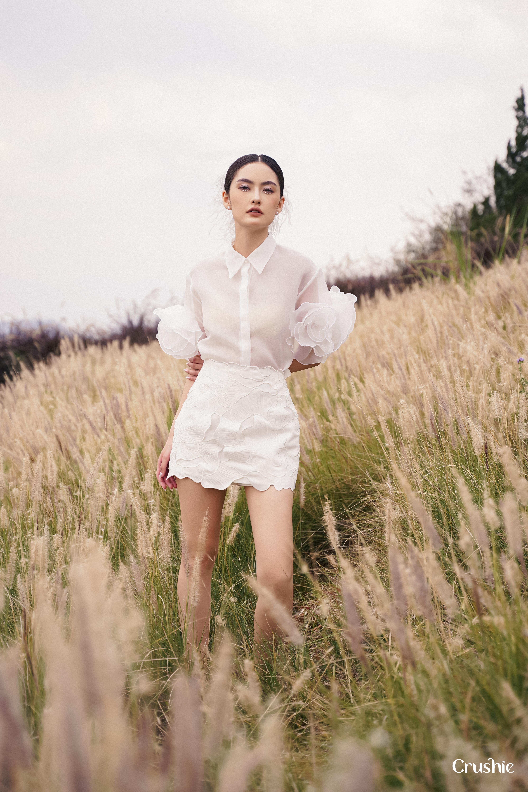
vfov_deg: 35.6
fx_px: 1232
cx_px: 264
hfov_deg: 24.2
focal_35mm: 56
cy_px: 396
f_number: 3.5
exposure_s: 1/750
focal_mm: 56
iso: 100
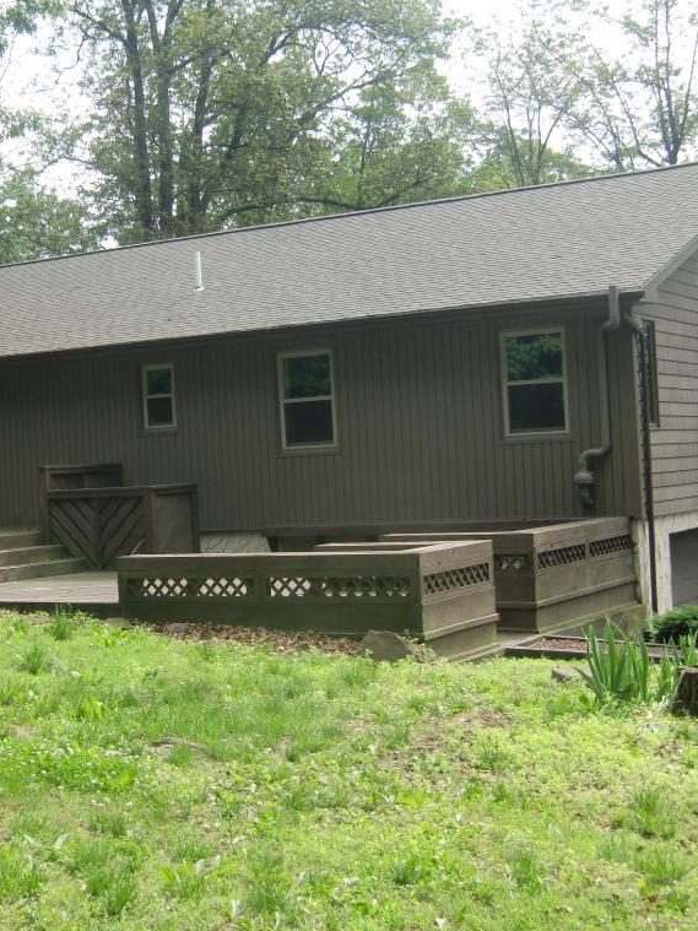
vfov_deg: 35.5
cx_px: 207
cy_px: 469
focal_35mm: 54
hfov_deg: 26.8
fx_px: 1452
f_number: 3.8
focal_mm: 7.1
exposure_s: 1/200
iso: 64
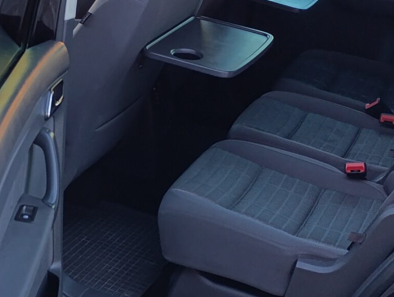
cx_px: 27
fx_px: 878
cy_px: 130
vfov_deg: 19.2
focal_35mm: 77
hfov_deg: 24.5
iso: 200
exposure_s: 1/100
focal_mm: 6.14
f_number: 1.6
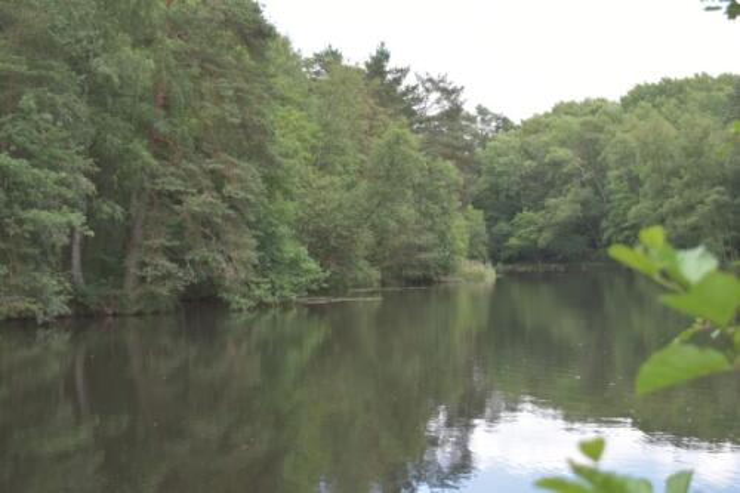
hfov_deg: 38.9
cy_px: 246
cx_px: 370
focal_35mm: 51
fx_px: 1048
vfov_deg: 26.5
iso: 1600
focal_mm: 34
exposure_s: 1/2000
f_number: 4.5
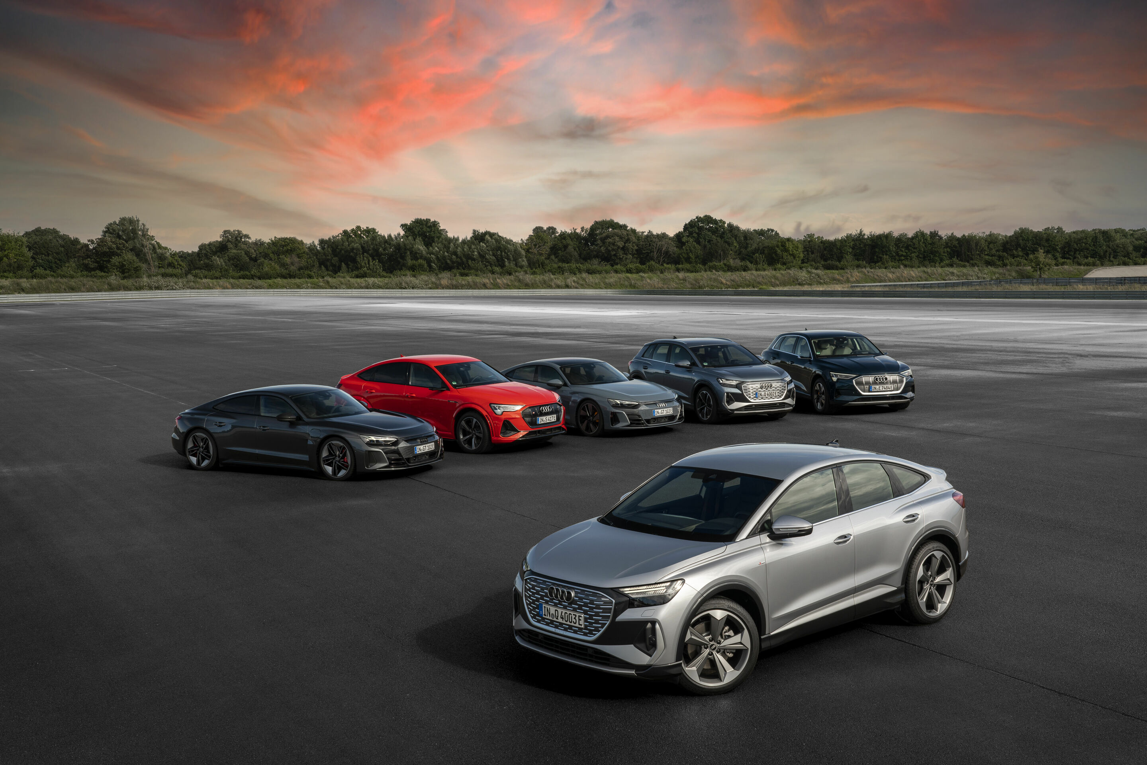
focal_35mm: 39
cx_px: 574
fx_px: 1243
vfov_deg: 34.2
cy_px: 382
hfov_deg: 49.5
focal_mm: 39
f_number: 14
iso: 100
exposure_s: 1/50
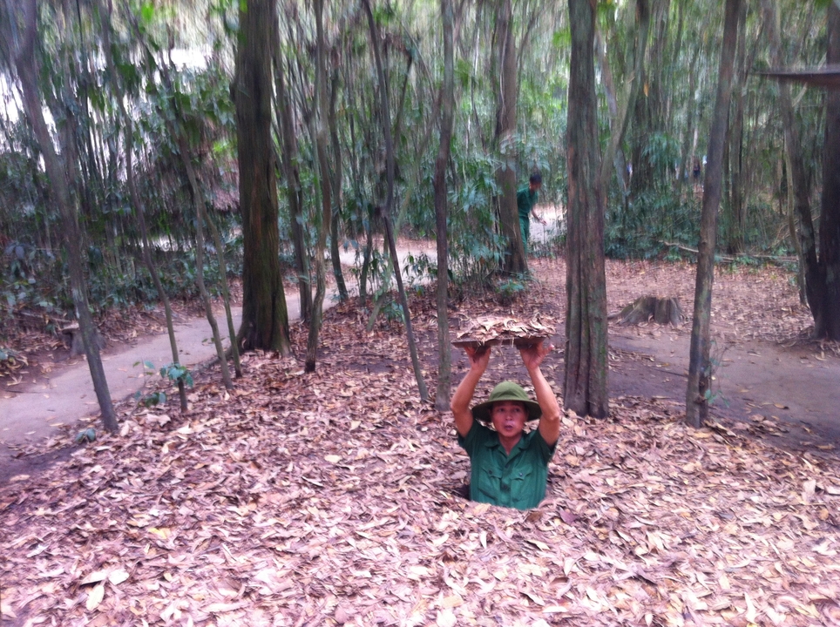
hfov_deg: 52.7
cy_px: 314
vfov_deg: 40.6
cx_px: 420
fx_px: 848
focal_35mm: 35
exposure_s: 1/15
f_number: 2.8
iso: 100
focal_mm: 3.85
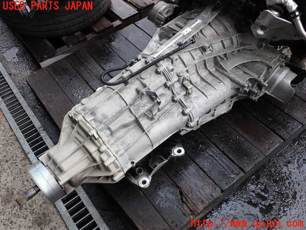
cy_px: 115
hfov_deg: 60.0
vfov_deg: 46.8
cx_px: 153
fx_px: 265
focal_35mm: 30
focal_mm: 5.4
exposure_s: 1/80
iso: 100
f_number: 3.2
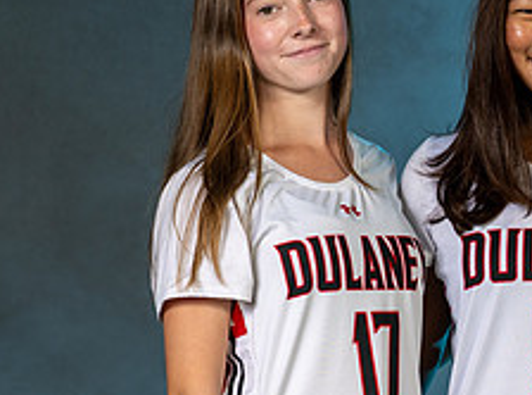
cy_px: 289
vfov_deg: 3.3
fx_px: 6749
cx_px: 504
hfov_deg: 4.5
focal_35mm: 441
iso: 80
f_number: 5.6
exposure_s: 1/125
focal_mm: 140
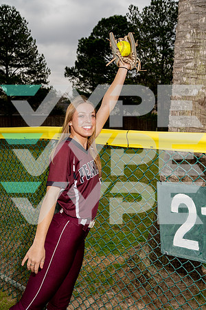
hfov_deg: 37.9
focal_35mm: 35
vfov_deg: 54.4
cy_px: 155
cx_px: 103
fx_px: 300
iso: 100
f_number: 7.1
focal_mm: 35
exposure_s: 1/250
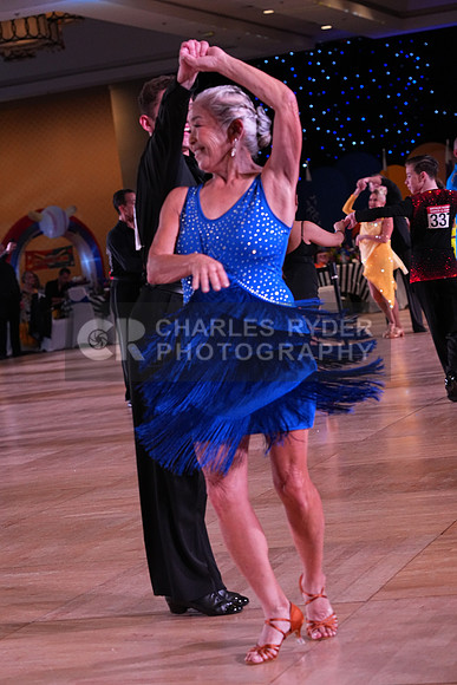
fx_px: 1884
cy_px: 342
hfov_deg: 13.8
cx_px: 228
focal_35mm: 99
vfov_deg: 20.6
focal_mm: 99
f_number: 5.6
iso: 3200
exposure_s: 1/400
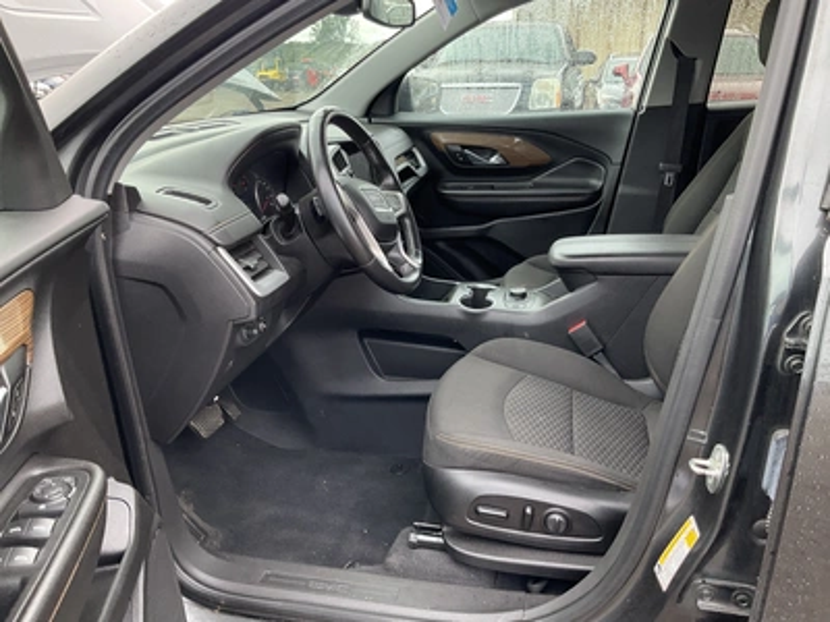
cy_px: 311
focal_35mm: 29
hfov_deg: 61.7
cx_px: 415
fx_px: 695
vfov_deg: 48.2
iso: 25
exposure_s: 1/130
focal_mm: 3
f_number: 1.8
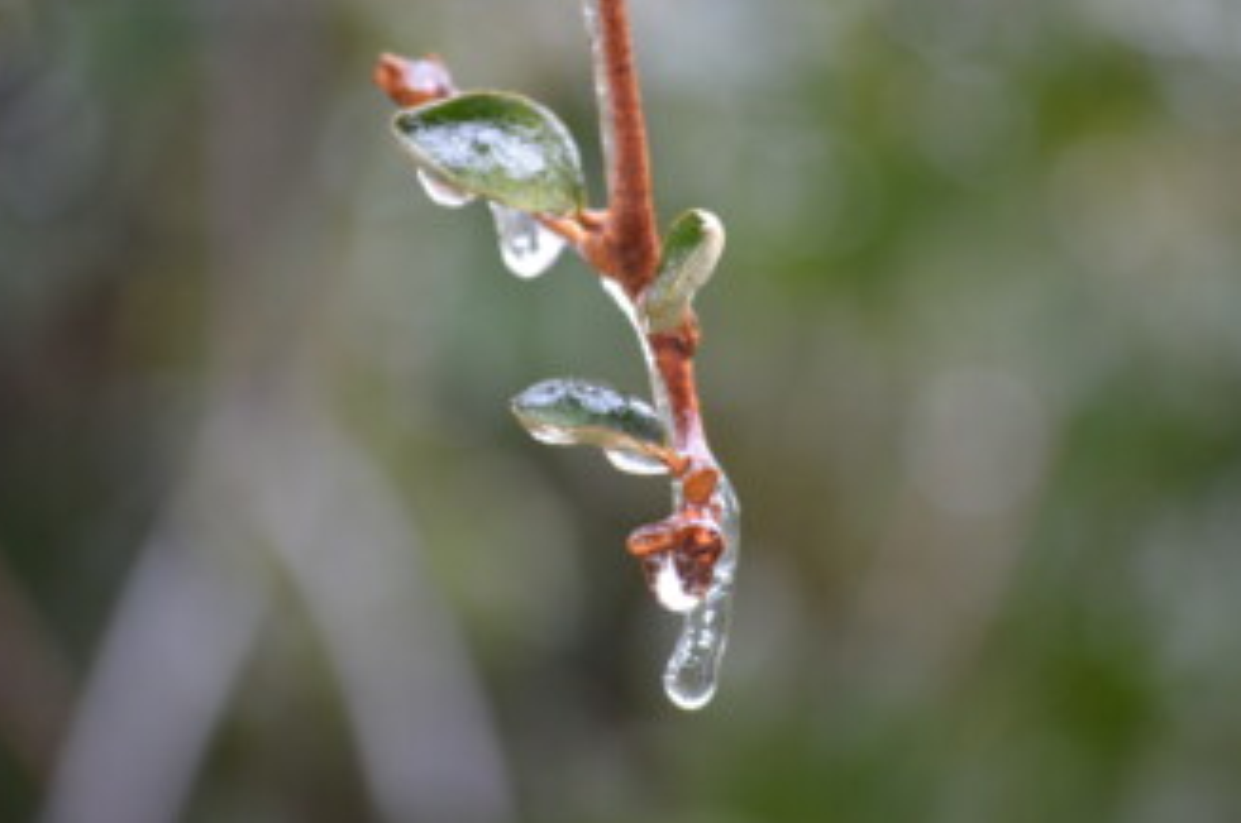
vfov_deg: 5.5
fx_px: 8571
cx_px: 685
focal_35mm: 249
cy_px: 258
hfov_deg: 8.3
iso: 800
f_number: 4.8
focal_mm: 120
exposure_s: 1/125
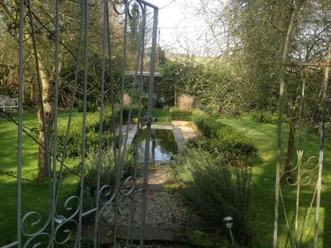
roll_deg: -0.8
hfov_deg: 55.4
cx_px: 166
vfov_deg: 42.9
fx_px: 315
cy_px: 124
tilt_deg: -5.5
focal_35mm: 33
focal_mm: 4.12
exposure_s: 1/335
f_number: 2.4
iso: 50
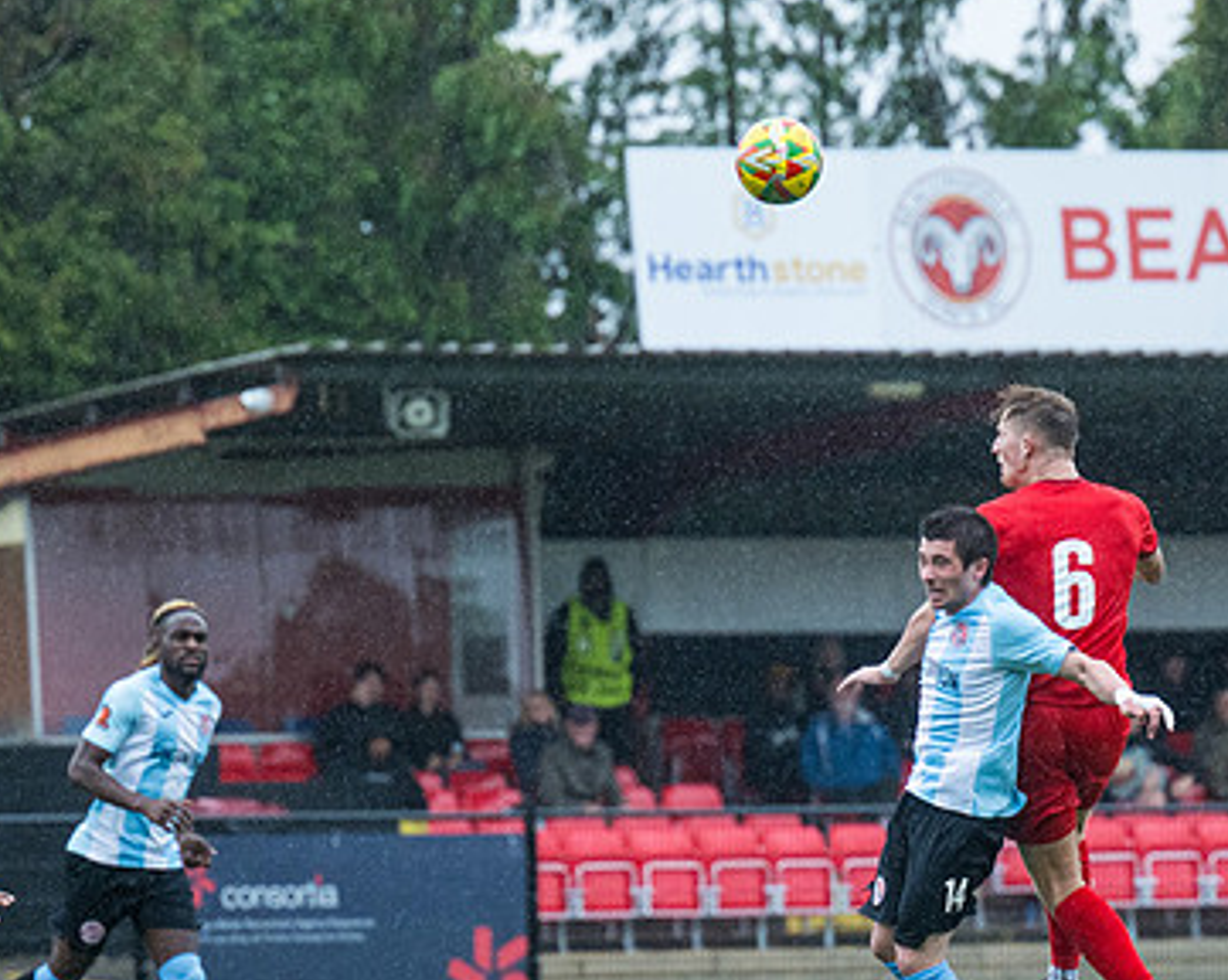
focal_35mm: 357
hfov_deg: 5.4
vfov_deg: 4.3
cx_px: 886
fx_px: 12961
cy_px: 705
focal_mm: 165
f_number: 4
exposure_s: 1/2500
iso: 1000
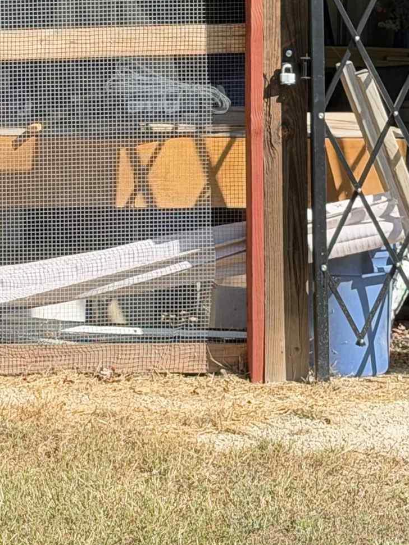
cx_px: 35
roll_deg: +1.0
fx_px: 2394
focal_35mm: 152
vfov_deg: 12.9
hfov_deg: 9.7
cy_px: 138
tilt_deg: -4.7
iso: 64
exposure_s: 1/1100
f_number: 1.78
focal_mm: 6.76
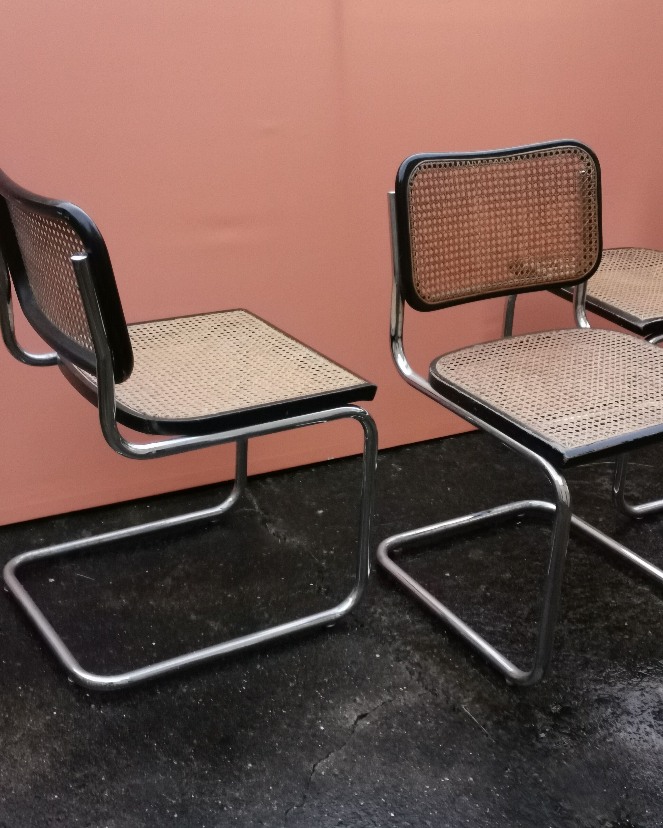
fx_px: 1079
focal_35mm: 44
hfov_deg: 34.1
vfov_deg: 42.0
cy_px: 426
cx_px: 333
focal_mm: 5.58
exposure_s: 1/100
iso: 320
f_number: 1.8
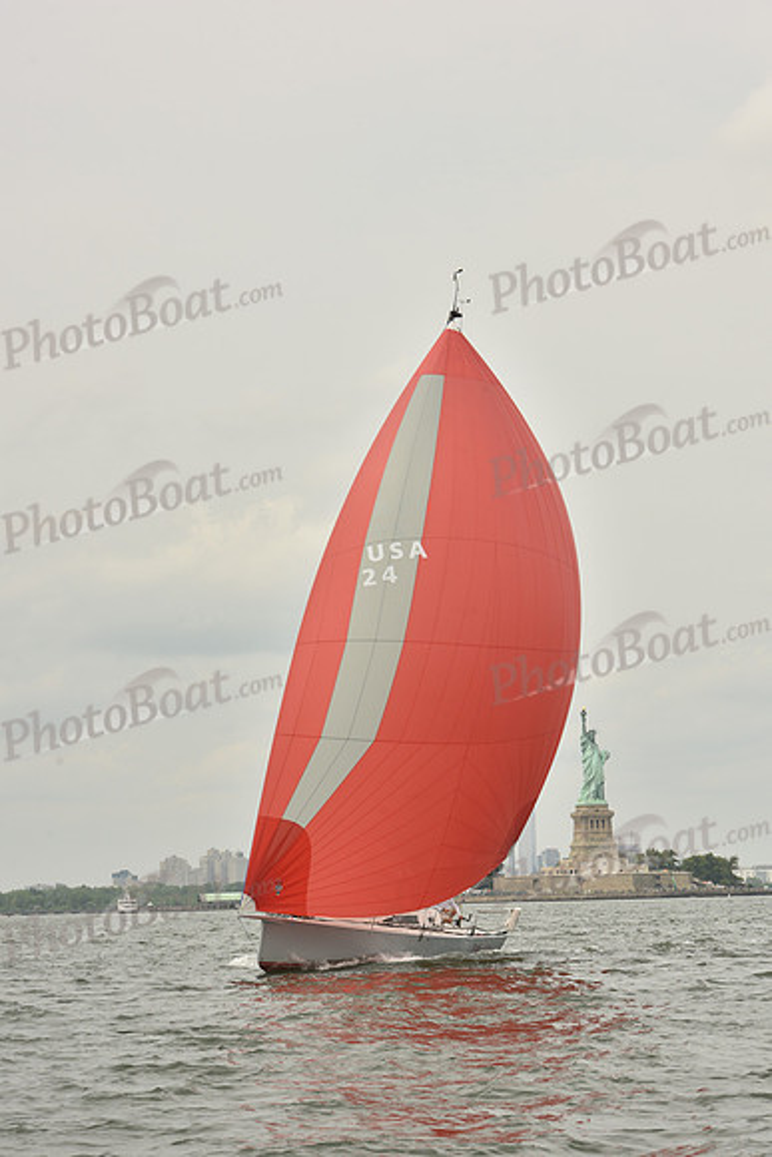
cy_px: 578
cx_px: 386
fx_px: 2893
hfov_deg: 15.2
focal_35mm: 90
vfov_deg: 22.6
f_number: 10
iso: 250
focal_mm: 90
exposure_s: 1/640
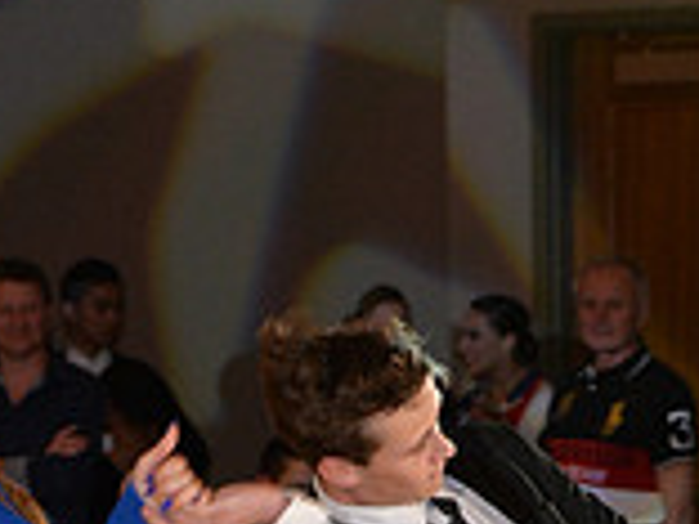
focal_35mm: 393
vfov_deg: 3.8
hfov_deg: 5.0
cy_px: 766
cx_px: 188
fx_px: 7936
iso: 1600
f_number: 5
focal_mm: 110
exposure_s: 1/200
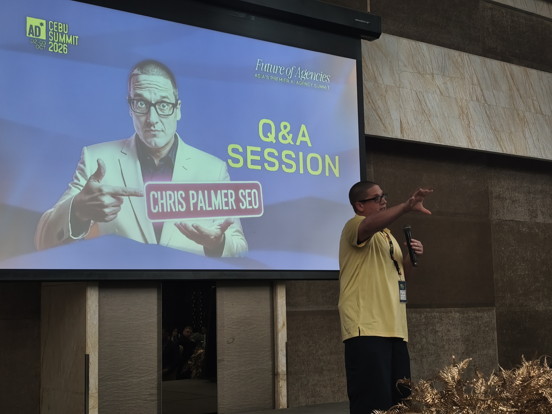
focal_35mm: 55
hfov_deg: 34.9
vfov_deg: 26.6
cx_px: 276
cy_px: 207
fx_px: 877
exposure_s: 1/60
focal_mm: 6.06
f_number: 1.7
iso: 500
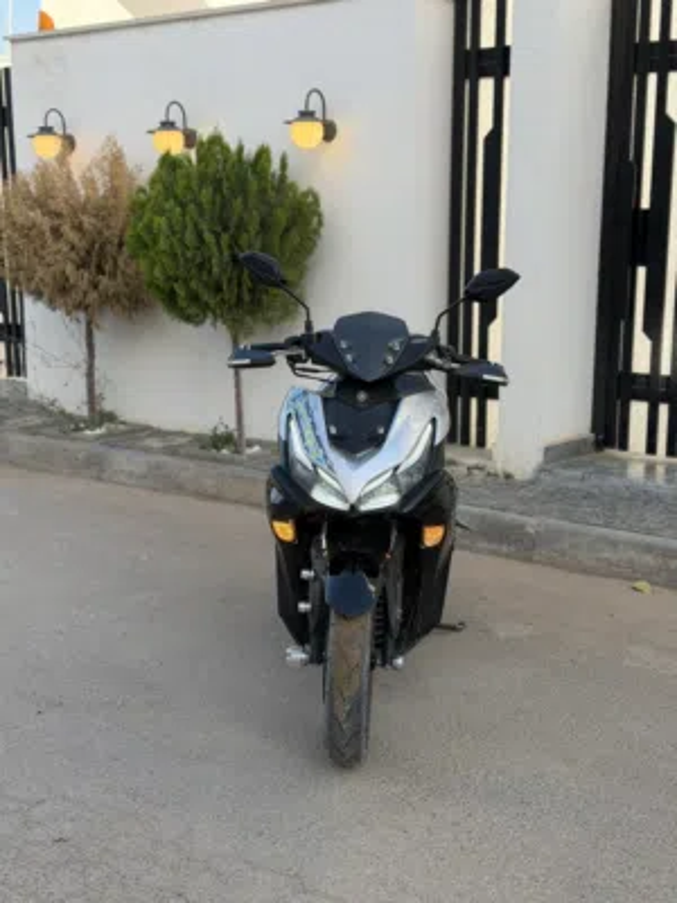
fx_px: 1252
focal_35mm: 48
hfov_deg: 30.3
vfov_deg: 39.7
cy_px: 452
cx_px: 338
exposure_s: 1/1353
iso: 64
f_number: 1.78
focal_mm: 6.76
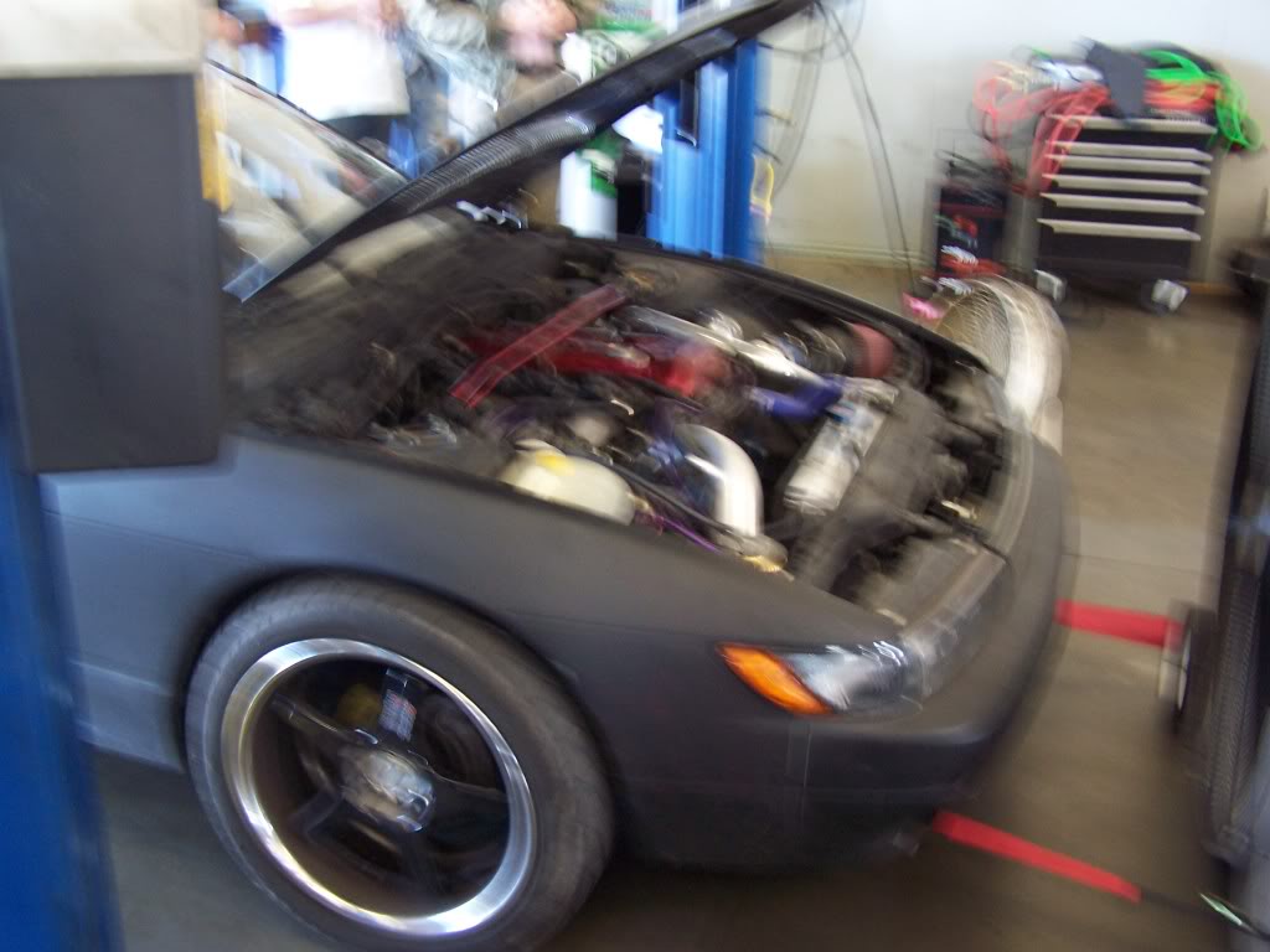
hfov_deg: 49.0
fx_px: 1394
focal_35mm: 38
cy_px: 476
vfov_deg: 37.7
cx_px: 635
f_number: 2.8
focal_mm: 6.3
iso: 140
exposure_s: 1/8
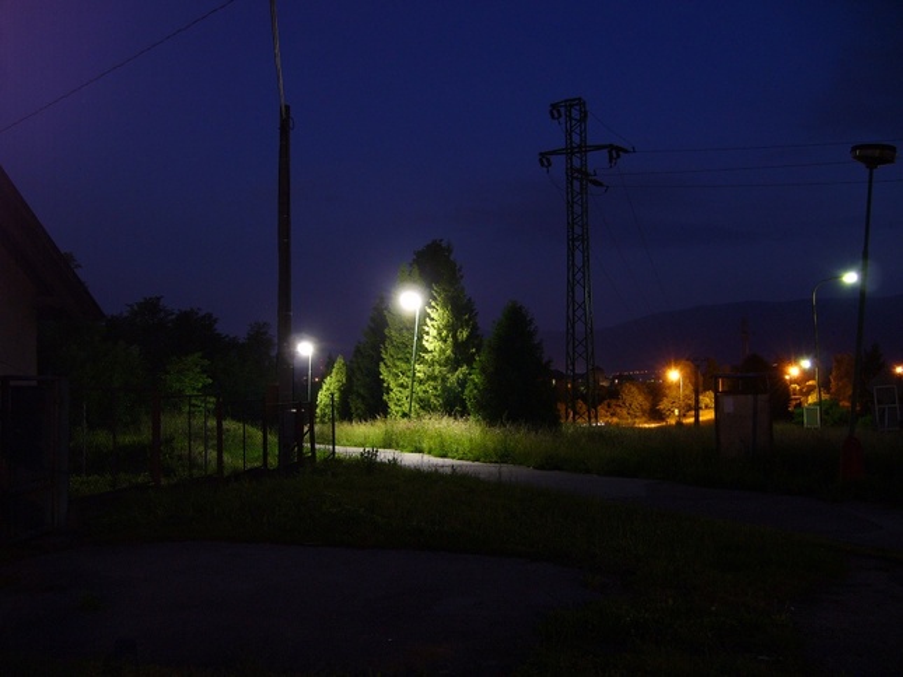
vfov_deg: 40.7
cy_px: 338
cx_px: 452
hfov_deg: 52.6
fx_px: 913
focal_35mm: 35
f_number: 2.8
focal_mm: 5.8
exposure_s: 8
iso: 64
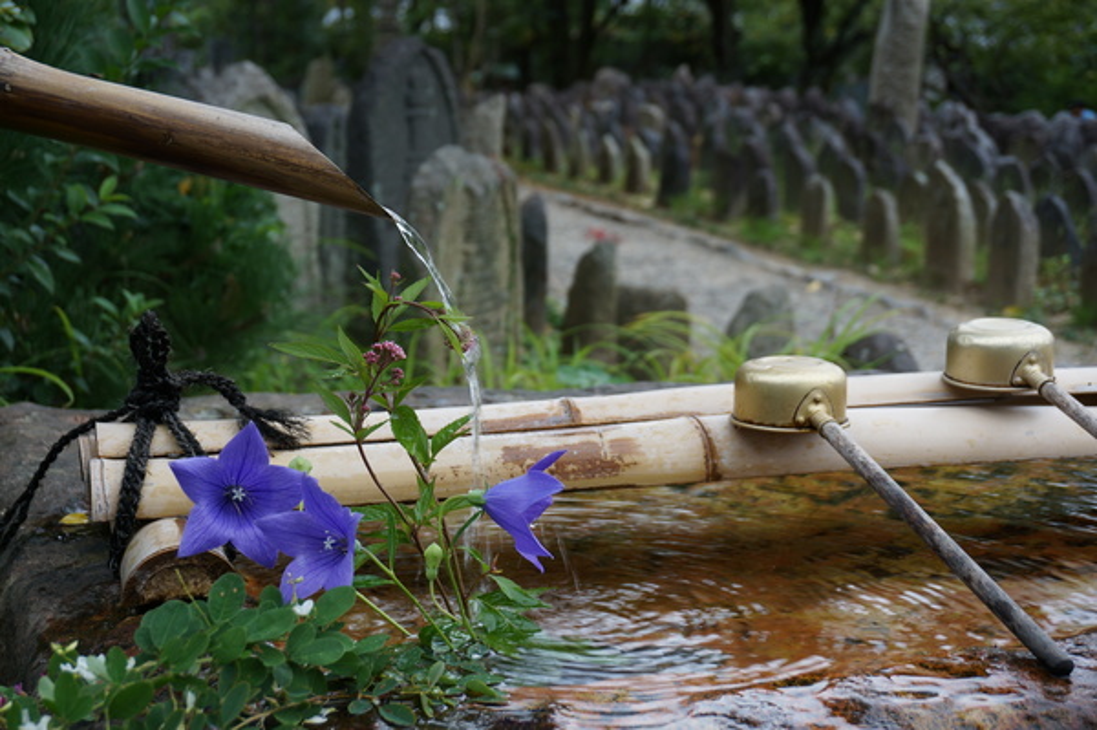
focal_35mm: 56
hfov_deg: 36.0
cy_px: 365
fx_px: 1690
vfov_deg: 24.4
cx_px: 548
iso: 125
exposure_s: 1/60
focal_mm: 37
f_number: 5.6
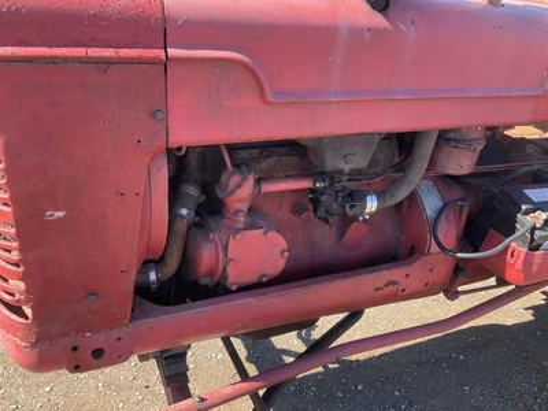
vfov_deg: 48.2
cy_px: 206
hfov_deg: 61.7
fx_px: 459
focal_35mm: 29
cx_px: 274
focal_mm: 3
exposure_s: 1/222
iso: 25
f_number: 1.8
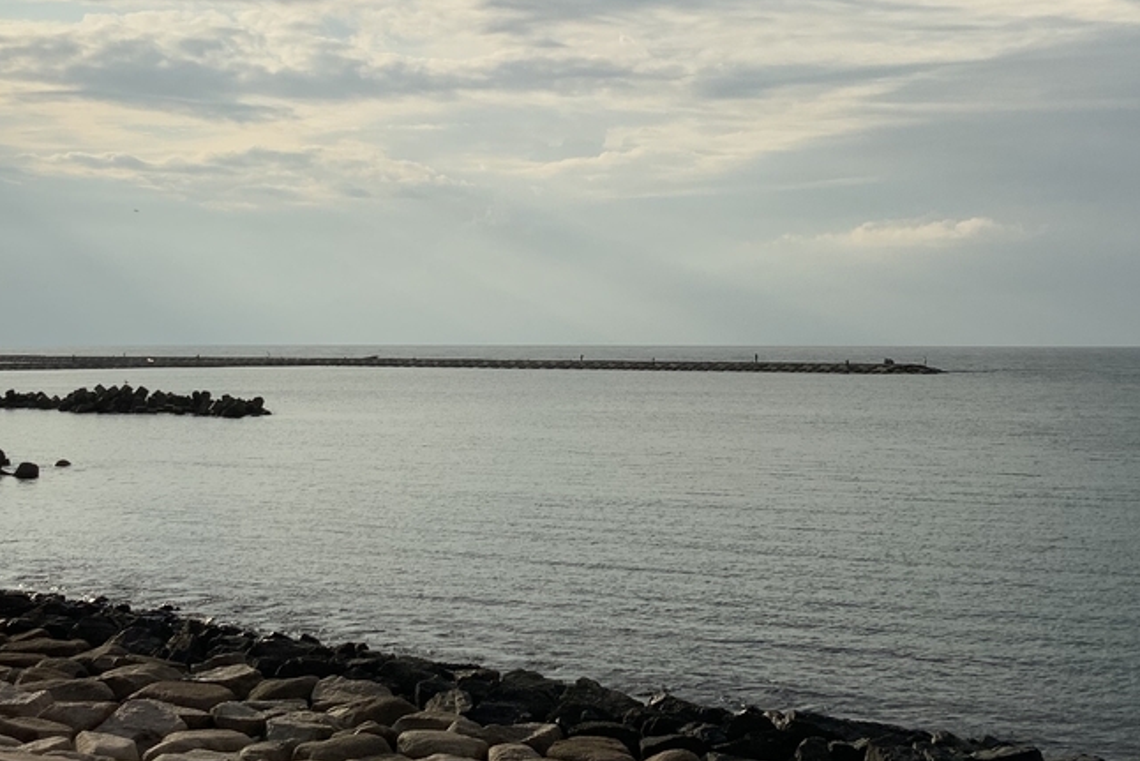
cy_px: 277
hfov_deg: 35.4
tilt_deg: +2.6
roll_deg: +0.5
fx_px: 1774
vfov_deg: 24.1
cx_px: 425
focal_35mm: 56
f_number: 1.8
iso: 20
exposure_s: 1/4405
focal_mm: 3
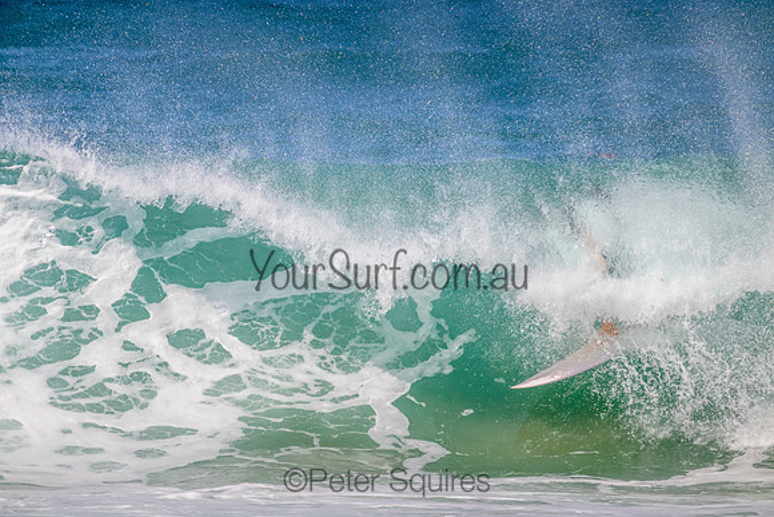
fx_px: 17203
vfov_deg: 1.7
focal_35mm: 800
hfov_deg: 2.6
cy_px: 258
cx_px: 387
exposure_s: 1/2000
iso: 1400
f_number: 11
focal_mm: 800
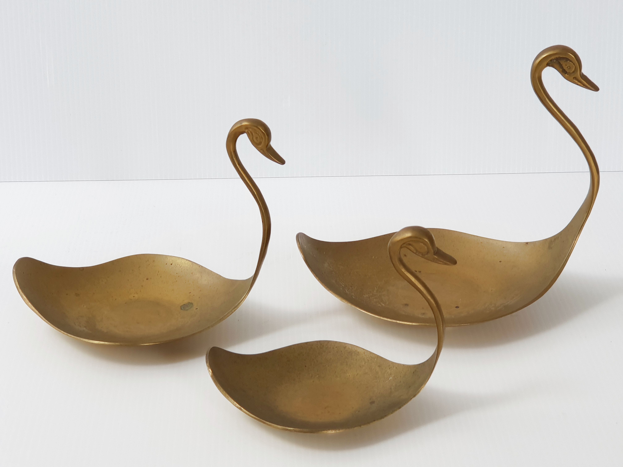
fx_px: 936
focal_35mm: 52
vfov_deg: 28.0
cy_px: 234
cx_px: 312
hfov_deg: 36.8
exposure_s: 1/50
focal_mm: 6
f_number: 2.4
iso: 32
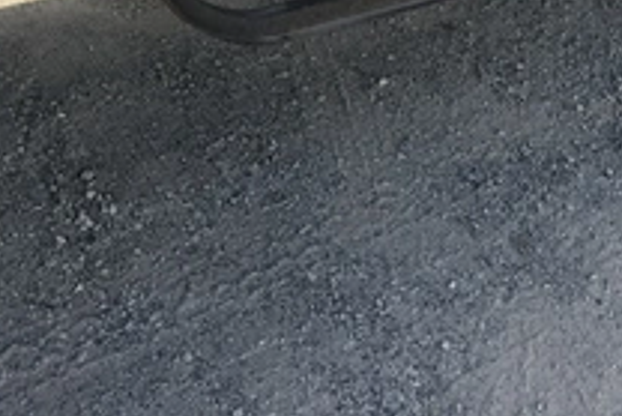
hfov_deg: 40.6
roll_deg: +1.6
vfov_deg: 26.3
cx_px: 410
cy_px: -21
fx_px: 830
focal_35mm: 48
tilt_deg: -25.2
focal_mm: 6.76
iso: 80
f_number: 1.78
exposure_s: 1/2053
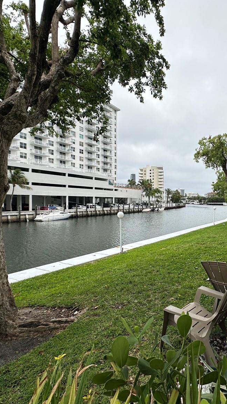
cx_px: 162
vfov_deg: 83.8
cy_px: 202
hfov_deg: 51.9
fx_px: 225
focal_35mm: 21
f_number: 2.2
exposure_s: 1/485
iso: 40
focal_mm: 2.2
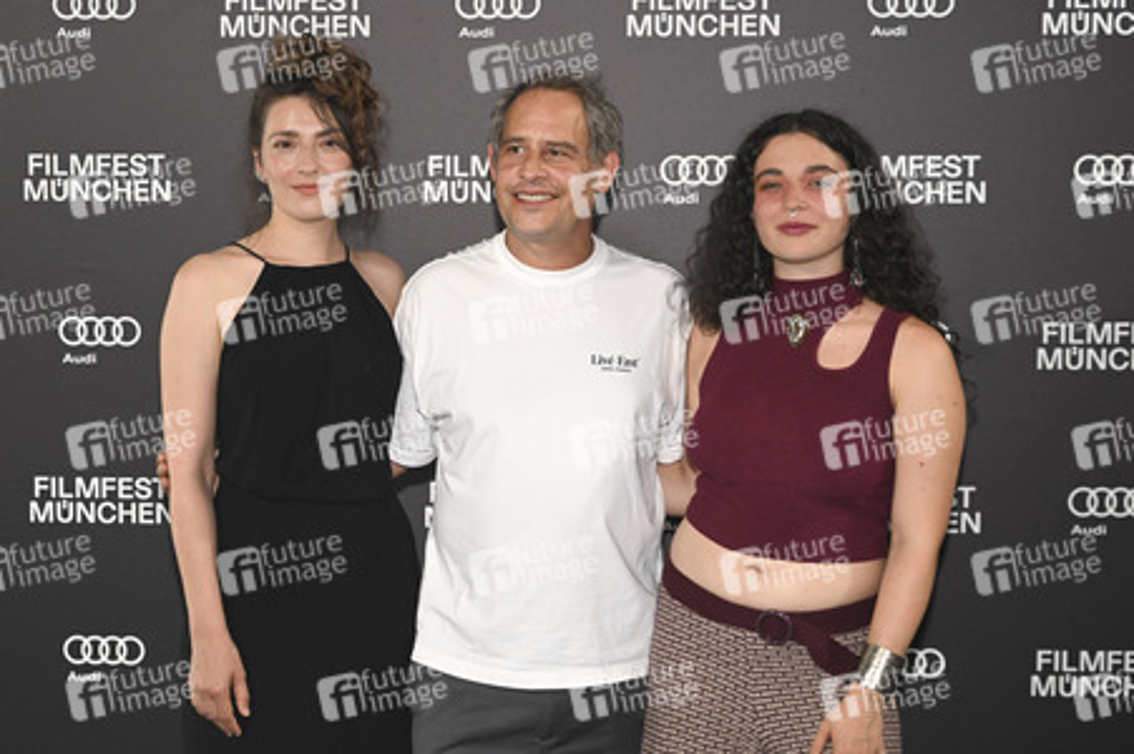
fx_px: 1889
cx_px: 567
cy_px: 377
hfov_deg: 33.4
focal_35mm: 60
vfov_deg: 22.6
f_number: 5.6
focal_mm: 60
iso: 1600
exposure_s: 1/160
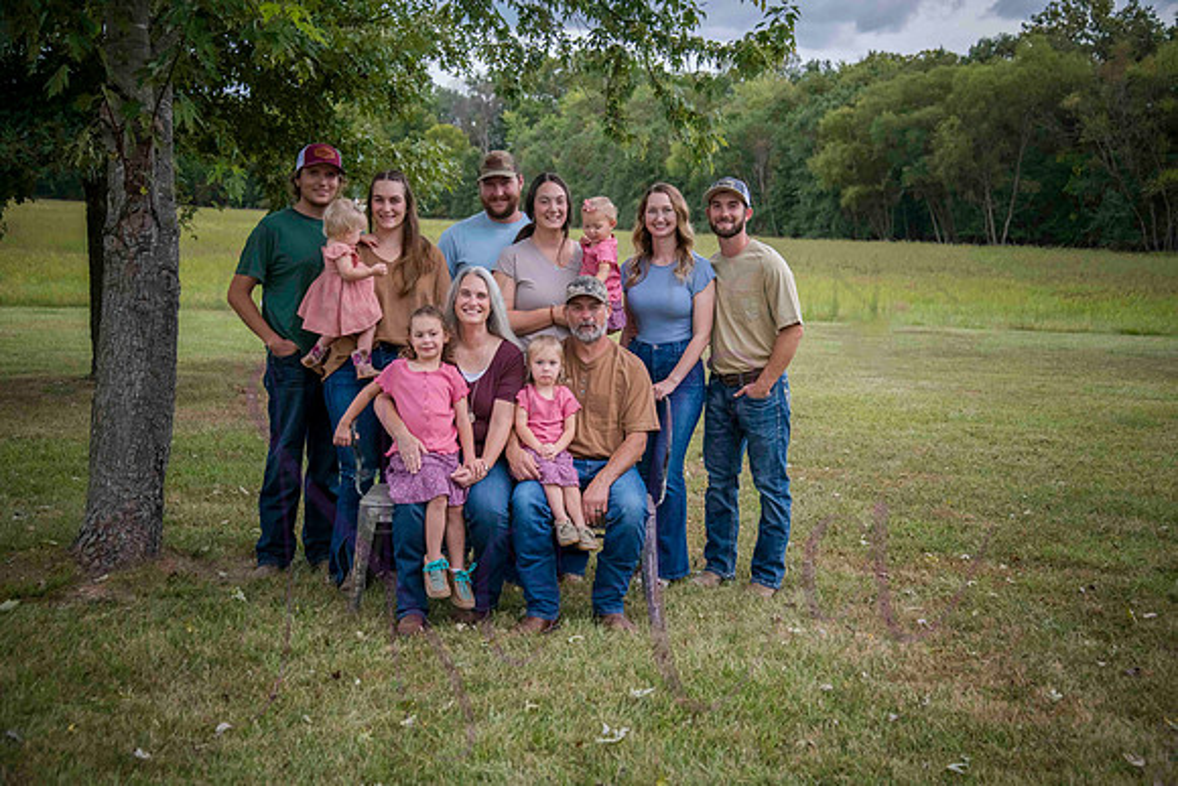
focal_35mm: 46
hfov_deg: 42.7
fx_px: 1506
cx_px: 589
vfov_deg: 29.3
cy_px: 393
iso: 400
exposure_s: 1/640
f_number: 4.2
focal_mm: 46
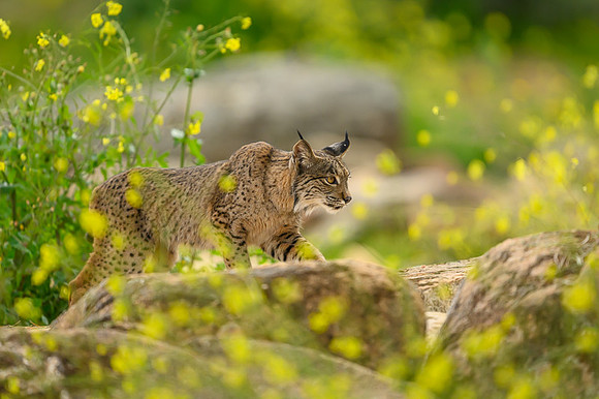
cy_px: 184
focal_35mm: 603
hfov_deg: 3.4
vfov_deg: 2.3
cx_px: 304
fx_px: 10025
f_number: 4
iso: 1100
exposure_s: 1/2000
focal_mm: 560
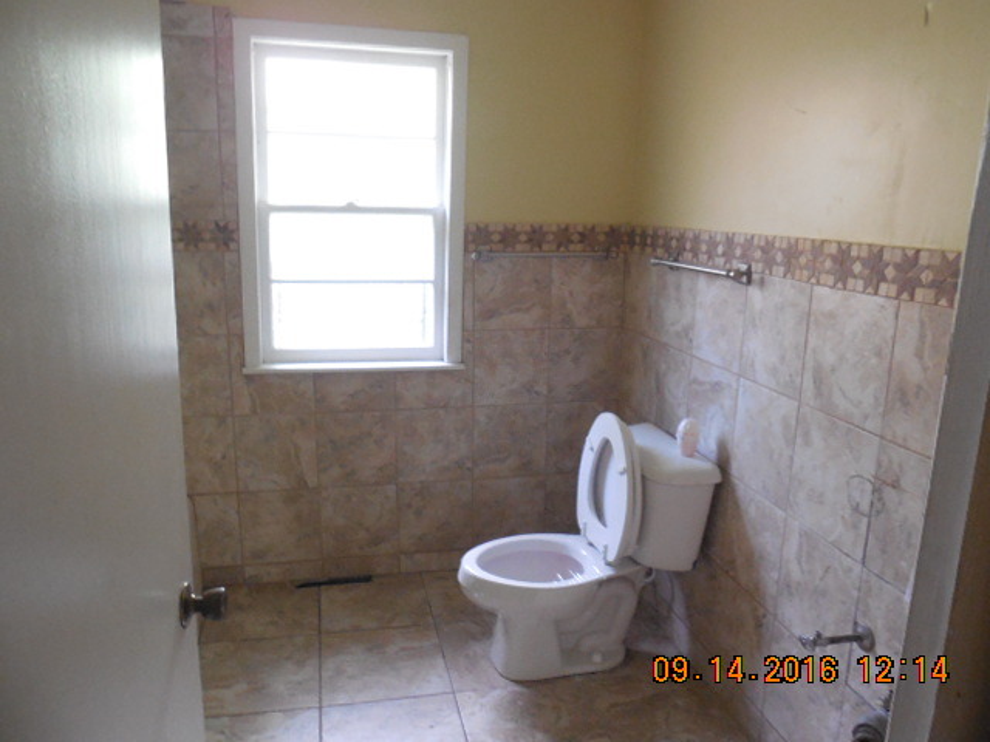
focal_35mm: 26
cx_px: 495
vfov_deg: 53.1
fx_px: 744
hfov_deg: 67.3
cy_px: 371
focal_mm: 4.6
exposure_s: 1/15
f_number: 3.5
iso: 800
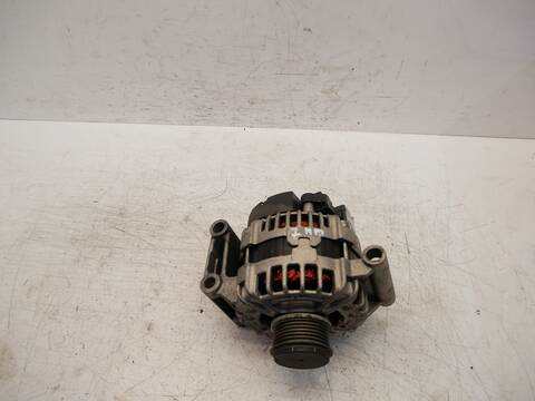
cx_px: 268
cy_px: 200
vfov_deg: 53.1
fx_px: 402
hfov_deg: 67.3
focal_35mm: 26
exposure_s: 1/80
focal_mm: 13
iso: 200
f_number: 3.5
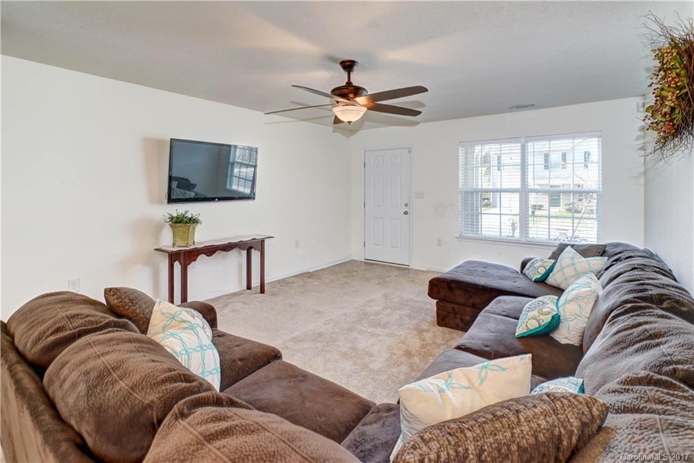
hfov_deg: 96.7
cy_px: 232
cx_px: 347
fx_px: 308
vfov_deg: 73.8
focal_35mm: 16
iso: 320
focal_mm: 16
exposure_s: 1/8
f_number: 6.3
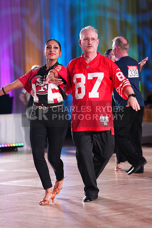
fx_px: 791
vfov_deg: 16.4
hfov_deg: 11.0
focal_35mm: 125
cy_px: 114
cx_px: 76
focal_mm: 125
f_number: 2.8
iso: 2000
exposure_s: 1/500
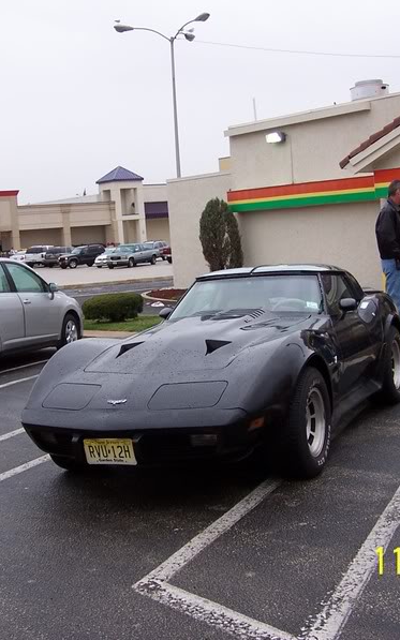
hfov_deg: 23.9
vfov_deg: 37.5
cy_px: 319
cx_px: 169
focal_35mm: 54
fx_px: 942
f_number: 2.8
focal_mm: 6.3
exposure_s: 1/125
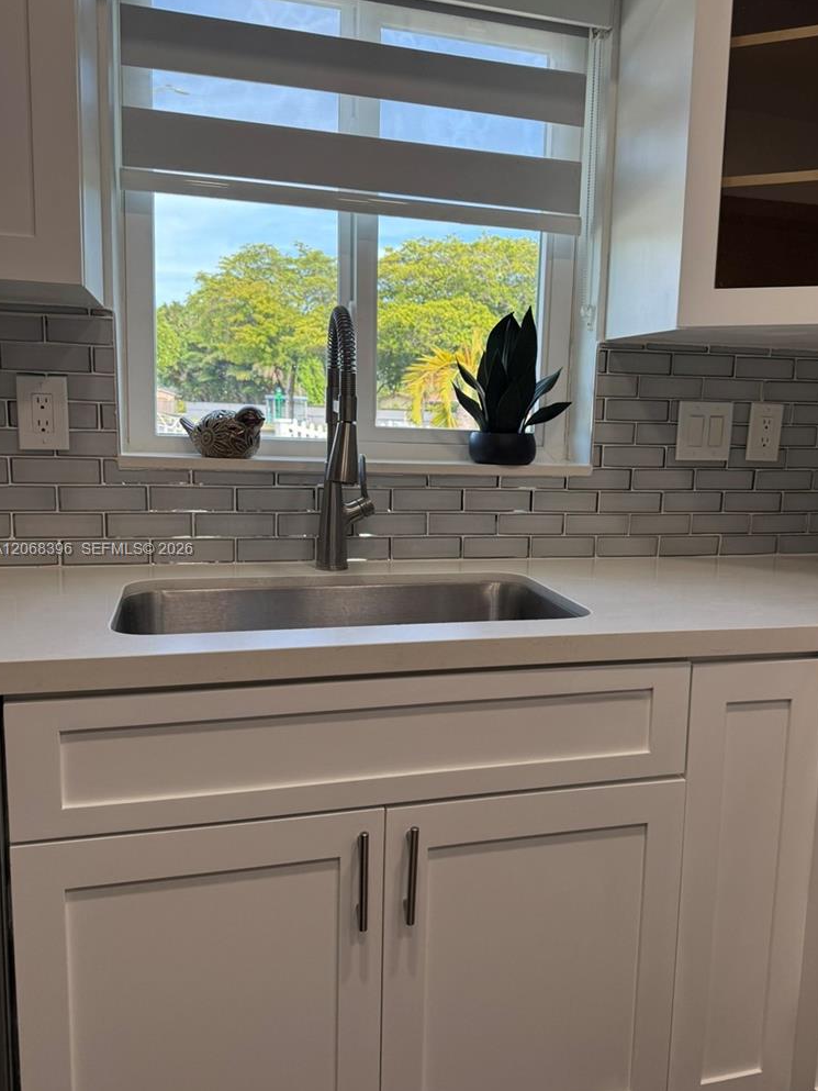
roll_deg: -1.8
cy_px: 550
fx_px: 914
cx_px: 484
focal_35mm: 29
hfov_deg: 48.0
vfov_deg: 61.7
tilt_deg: -8.3
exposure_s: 1/240
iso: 125
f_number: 1.78
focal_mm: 6.76
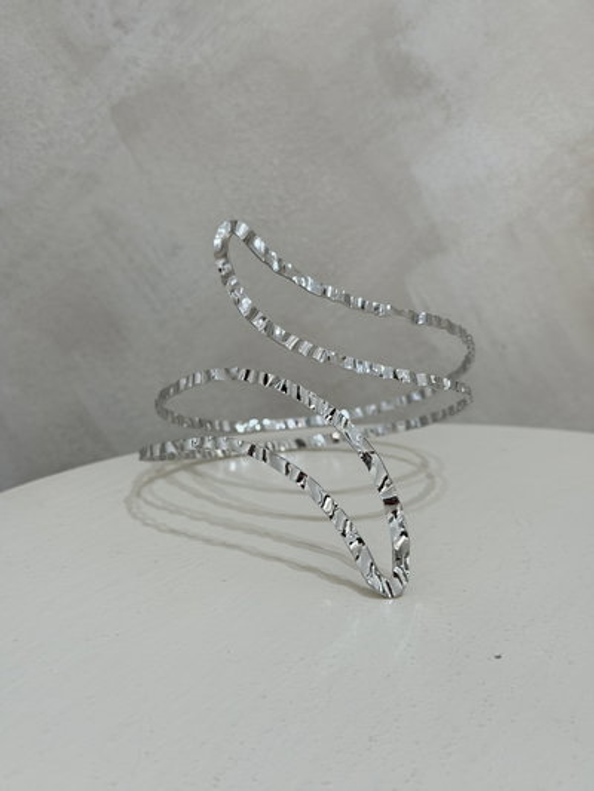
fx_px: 1098
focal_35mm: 48
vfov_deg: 39.6
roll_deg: +0.1
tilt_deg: -15.2
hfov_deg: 30.3
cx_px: 297
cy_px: 396
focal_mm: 6.76
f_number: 1.78
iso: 50
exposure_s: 1/50
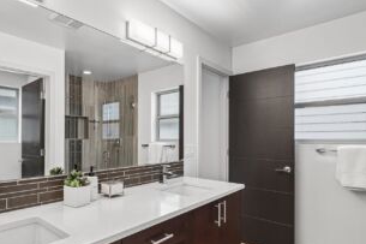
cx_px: 142
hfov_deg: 80.0
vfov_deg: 59.2
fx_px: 213
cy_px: 140
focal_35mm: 21
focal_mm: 16
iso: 1600
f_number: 8
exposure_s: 1/50
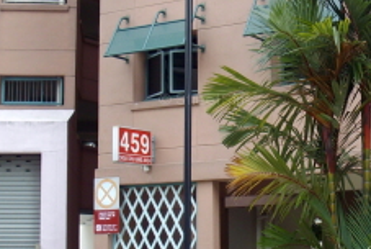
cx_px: 281
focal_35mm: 93
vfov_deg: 14.7
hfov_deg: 21.7
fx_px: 960
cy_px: 102
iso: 80
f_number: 2.8
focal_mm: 6.2
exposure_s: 1/200
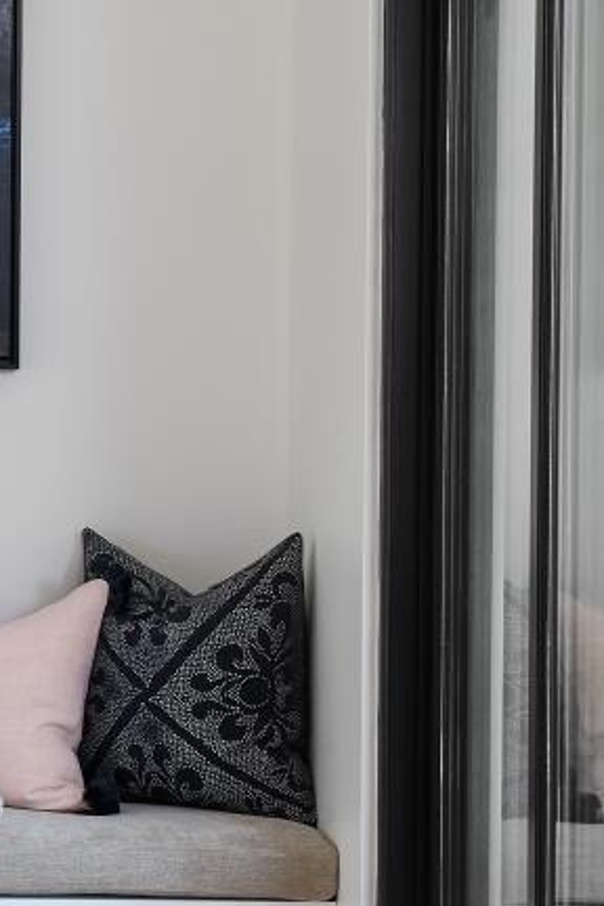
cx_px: -548
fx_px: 4655
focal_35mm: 185
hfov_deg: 7.2
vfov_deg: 11.1
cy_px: 252
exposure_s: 1/4
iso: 320
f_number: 11
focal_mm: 40
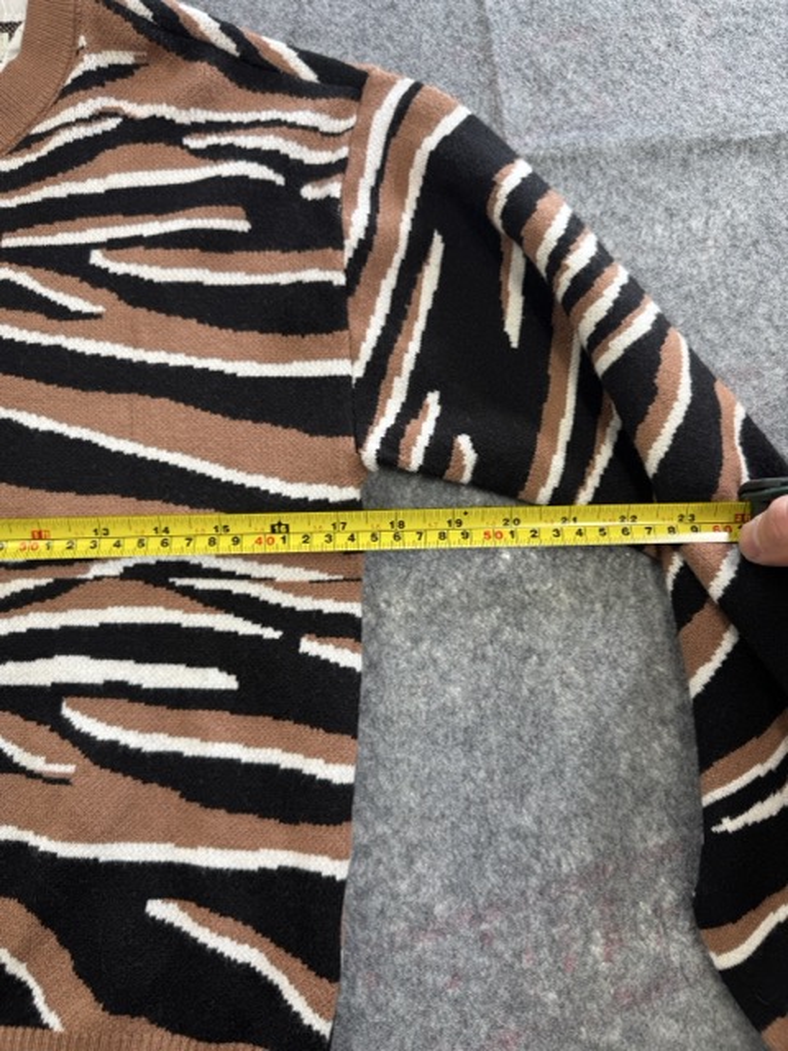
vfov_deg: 71.6
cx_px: 394
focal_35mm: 24
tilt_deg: -57.7
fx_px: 728
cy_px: 526
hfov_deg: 56.8
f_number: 1.78
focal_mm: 6.76
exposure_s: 1/121
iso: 64
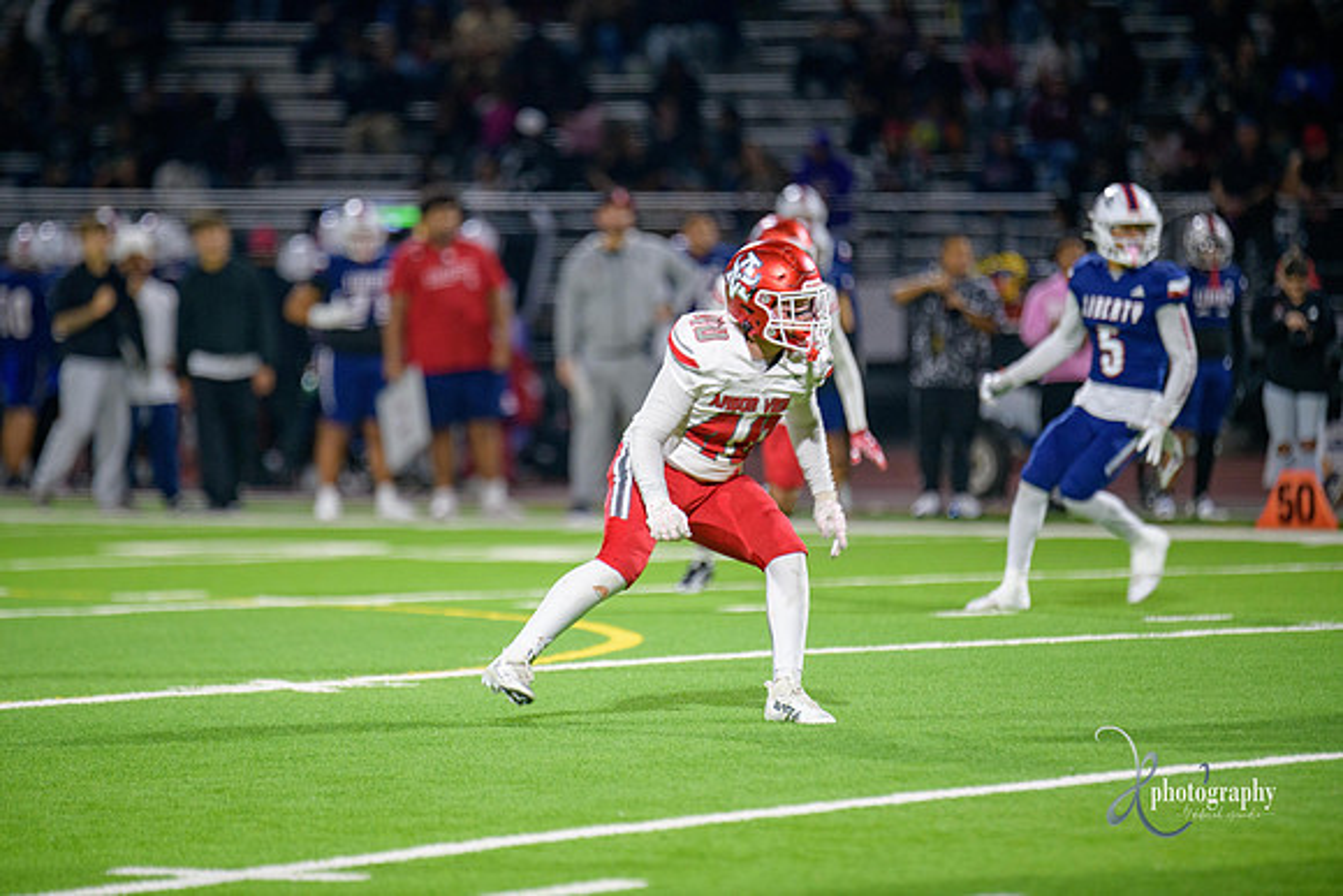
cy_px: 448
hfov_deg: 6.9
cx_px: 672
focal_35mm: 300
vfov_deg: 4.6
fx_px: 11194
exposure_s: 1/250
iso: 2000
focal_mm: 300
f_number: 2.8
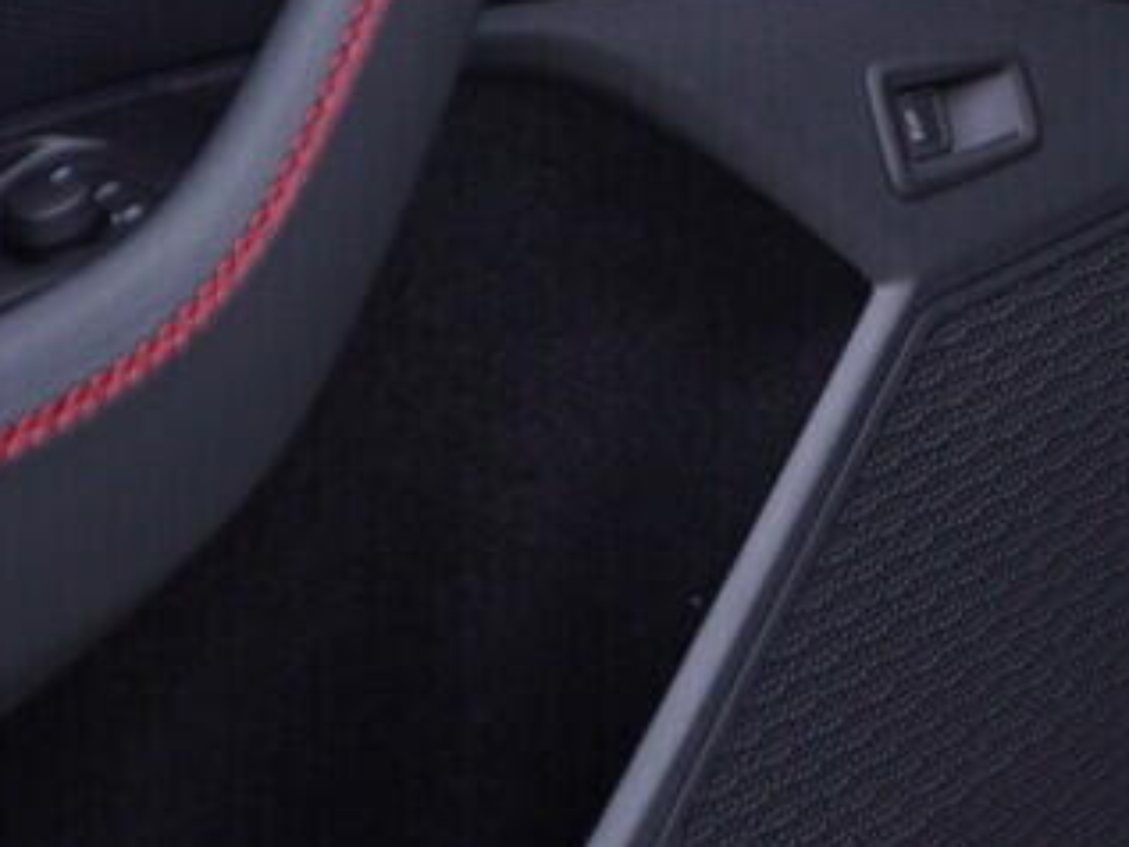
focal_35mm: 157
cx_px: 1959
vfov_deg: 8.9
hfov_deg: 11.7
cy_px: -843
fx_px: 5122
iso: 125
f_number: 3.5
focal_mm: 24
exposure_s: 1/60
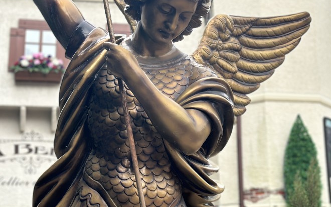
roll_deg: +0.2
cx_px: 152
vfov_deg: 16.4
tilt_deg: +17.1
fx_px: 712
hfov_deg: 26.1
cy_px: 51
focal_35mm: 79
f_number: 1.78
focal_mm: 6.86
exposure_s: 1/971
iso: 80
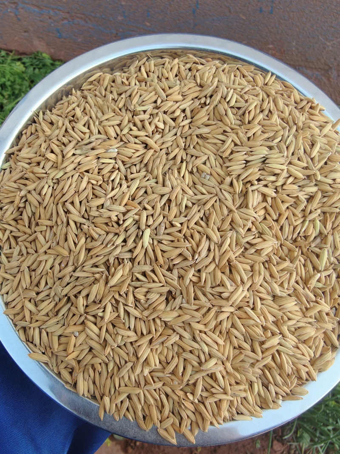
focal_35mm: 25
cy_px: 227
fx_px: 327
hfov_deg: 54.9
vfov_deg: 69.4
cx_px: 170
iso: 89
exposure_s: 1/100
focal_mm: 2.32
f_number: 2
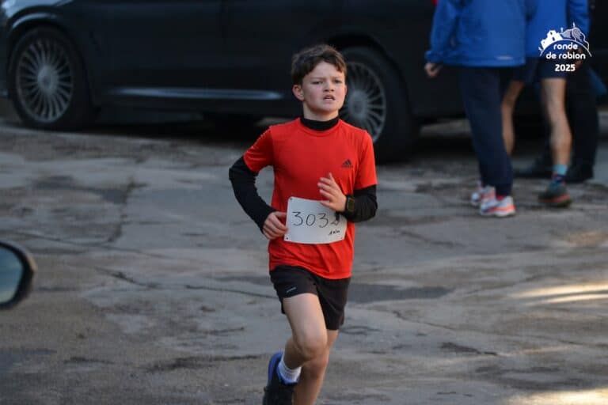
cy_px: 202
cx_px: 304
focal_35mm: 225
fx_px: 3800
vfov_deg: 6.1
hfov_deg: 9.1
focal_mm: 150
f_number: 5
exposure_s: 1/500
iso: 400
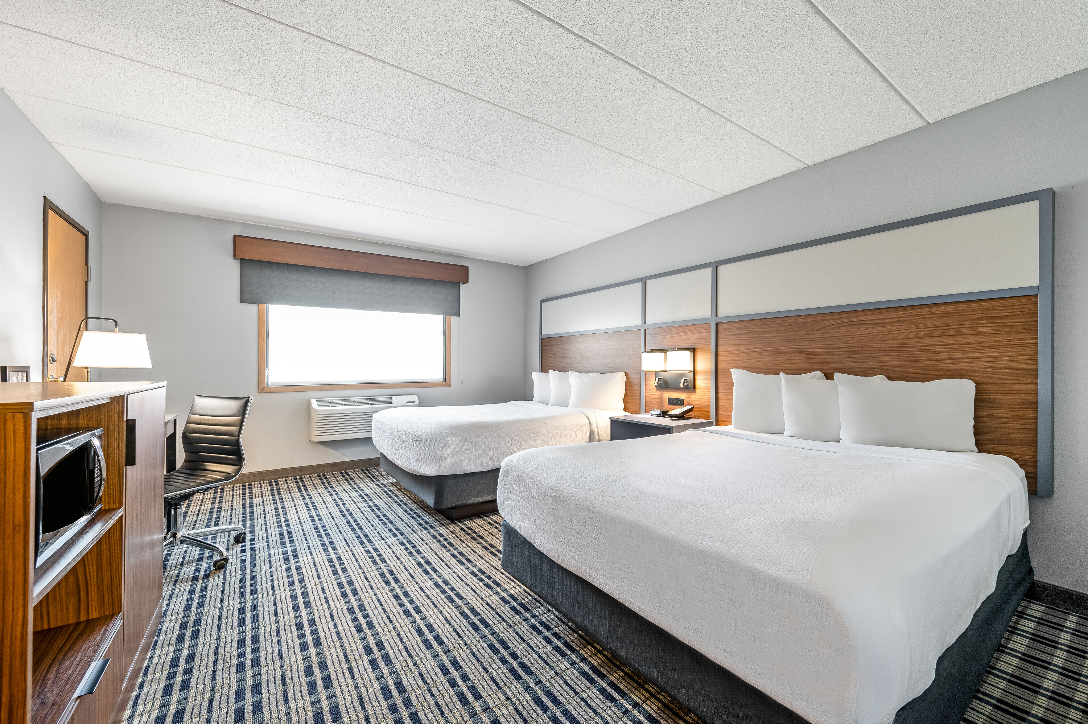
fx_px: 423
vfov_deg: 81.1
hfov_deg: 104.3
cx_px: 544
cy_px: 362
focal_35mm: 14
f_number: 8
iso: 400
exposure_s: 1/1.25
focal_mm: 14
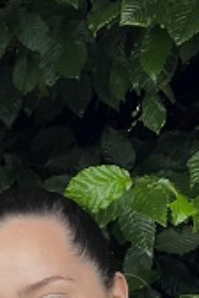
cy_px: 486
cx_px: -103
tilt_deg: -1.9
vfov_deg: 6.4
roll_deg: +1.0
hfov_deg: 4.3
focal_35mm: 318
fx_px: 2637
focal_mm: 9
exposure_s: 1/99
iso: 40
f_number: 2.8
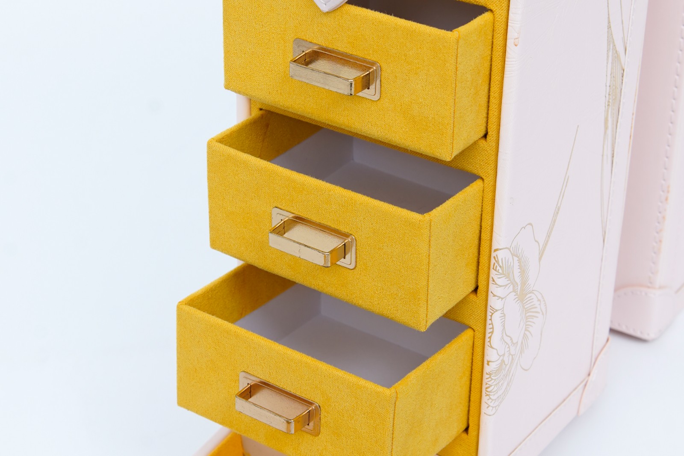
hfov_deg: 38.2
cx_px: 342
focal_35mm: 52
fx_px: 988
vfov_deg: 26.0
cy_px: 228
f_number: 8
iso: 100
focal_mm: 35
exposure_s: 1/125
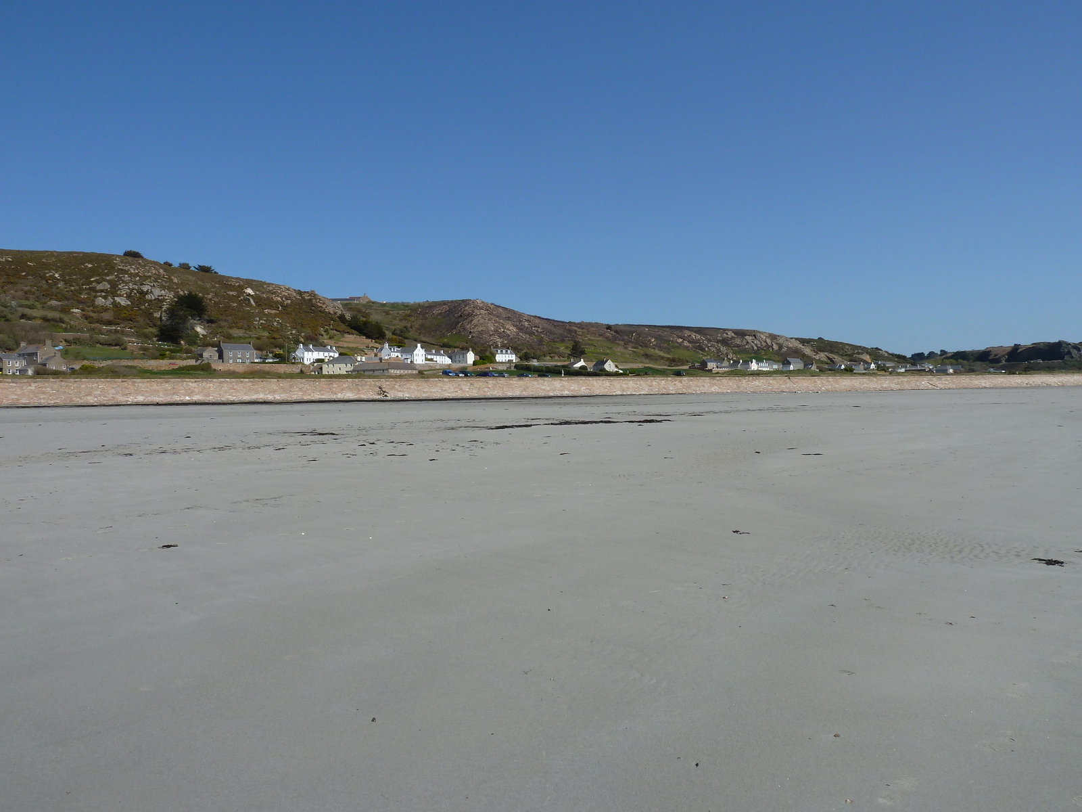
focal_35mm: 25
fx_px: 781
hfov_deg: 69.4
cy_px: 406
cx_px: 541
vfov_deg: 54.9
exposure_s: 1/500
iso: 80
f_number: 5.6
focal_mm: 4.1
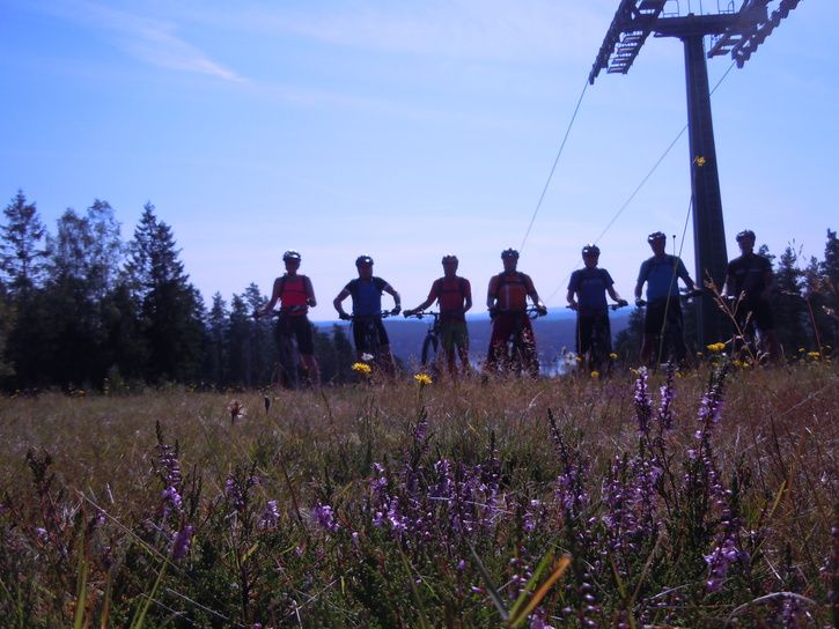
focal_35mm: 30
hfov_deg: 60.0
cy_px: 314
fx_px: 727
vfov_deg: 46.8
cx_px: 420
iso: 100
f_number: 7
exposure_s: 1/640
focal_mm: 5.4
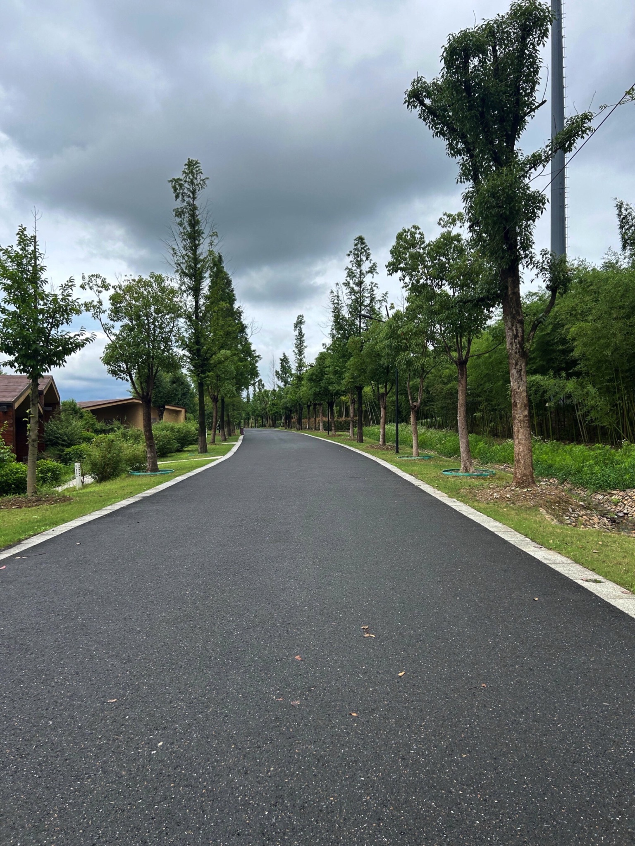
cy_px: 423
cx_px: 318
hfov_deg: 53.1
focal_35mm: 26
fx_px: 636
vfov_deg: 67.3
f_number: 1.5
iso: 50
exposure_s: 1/4274
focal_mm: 5.7
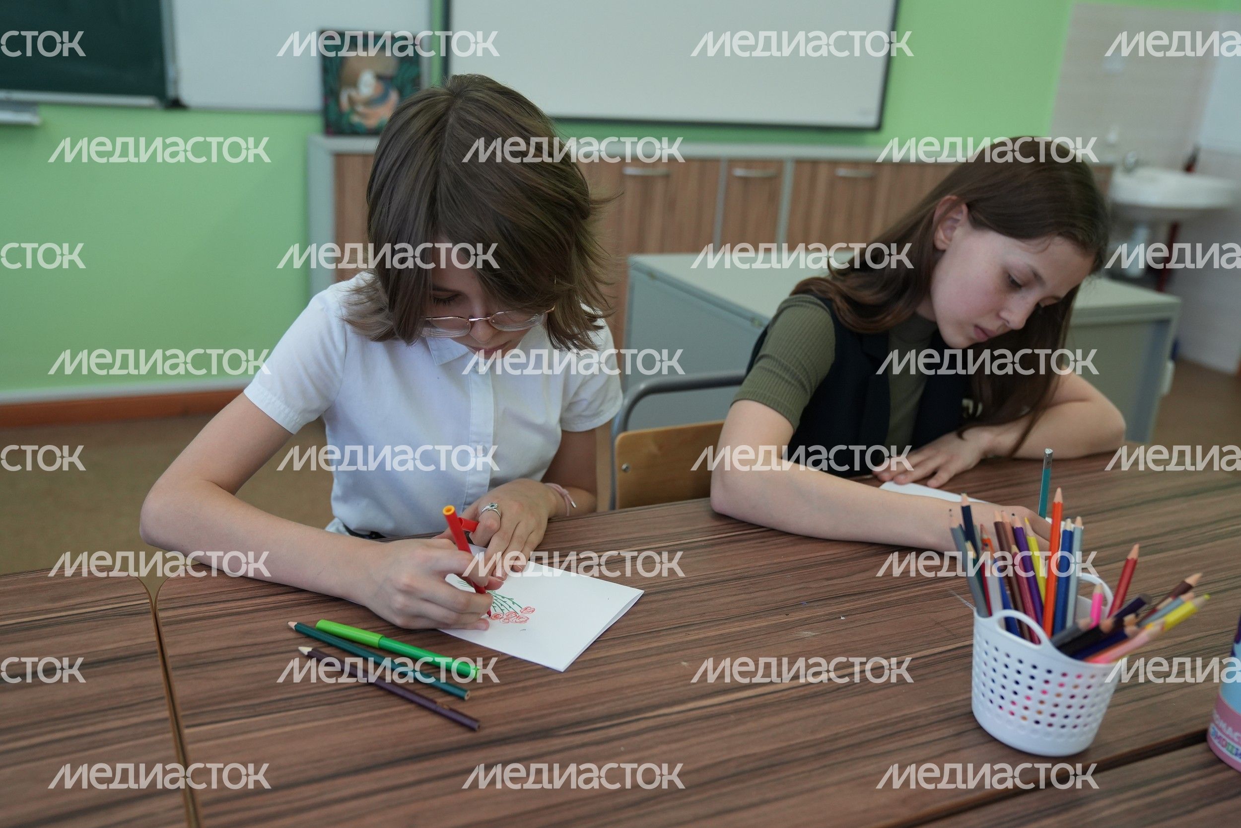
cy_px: 414
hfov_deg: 58.7
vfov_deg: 41.1
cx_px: 620
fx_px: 1103
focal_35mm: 32
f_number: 3.2
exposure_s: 1/250
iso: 1250
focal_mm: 32
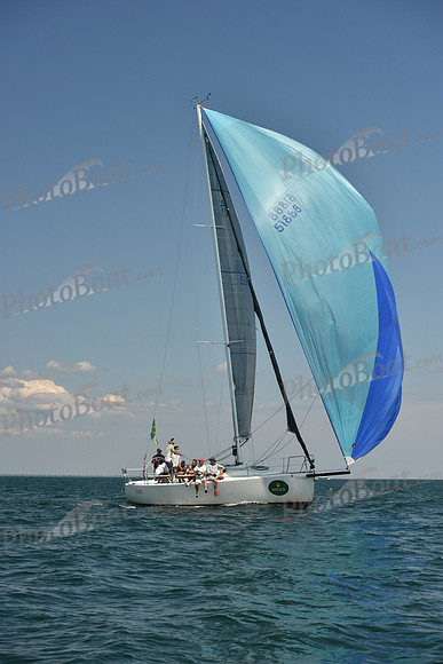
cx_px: 222
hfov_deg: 19.5
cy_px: 332
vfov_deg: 28.8
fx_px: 1291
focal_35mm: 70
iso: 320
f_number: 6.3
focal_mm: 70
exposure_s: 1/1000
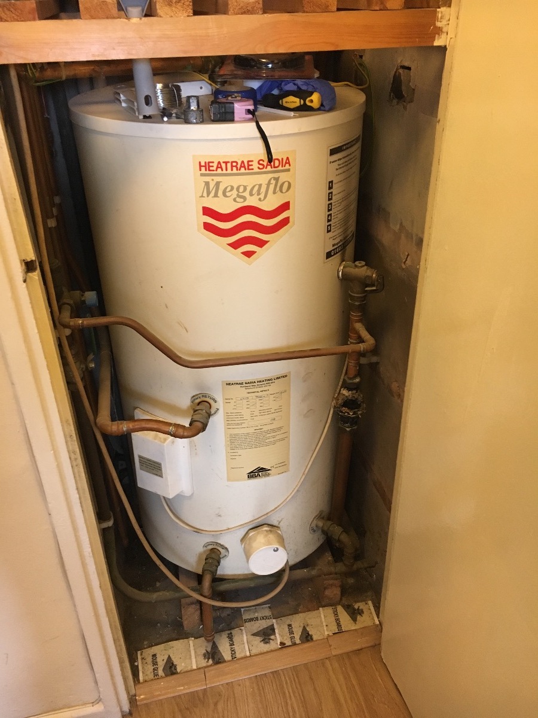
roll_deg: +0.8
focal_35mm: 29
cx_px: 269
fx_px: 601
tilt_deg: -31.7
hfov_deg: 48.2
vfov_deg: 61.7
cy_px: 359
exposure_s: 1/33
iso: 160
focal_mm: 4.15
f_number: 2.2
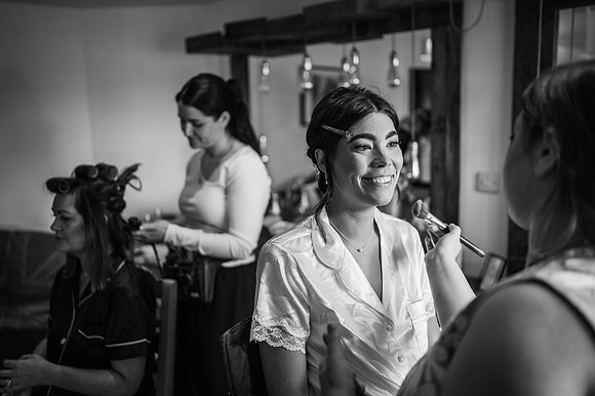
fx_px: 578
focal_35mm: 35
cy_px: 198
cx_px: 298
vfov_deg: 37.8
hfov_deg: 54.5
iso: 180
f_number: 1.8
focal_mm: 35
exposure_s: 1/200
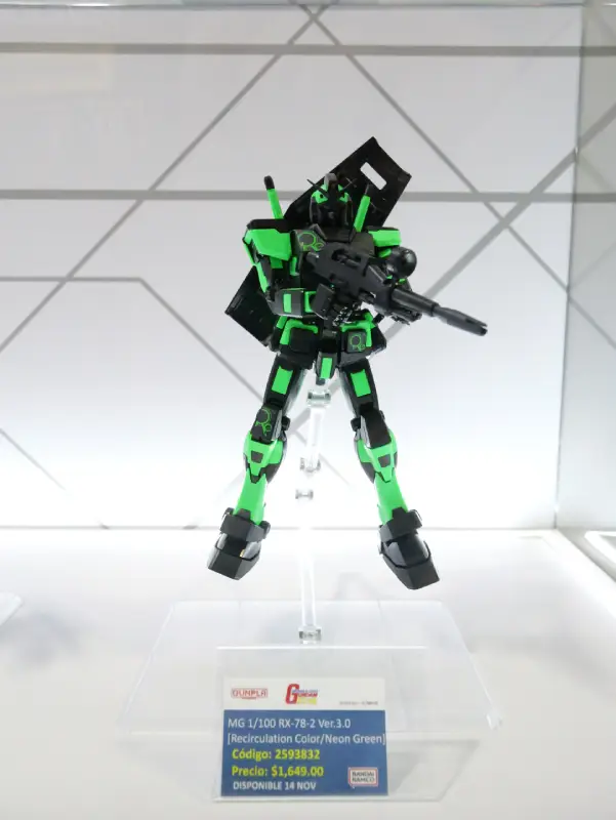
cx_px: 308
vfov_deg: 59.9
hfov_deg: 46.8
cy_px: 410
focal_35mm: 30
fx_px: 711
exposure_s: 1/320
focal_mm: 15
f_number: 5
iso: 10000
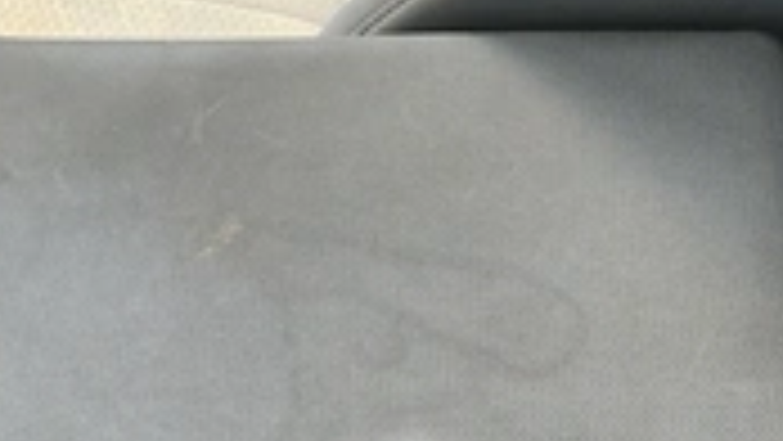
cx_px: 148
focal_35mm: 70
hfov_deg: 29.4
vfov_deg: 17.2
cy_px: 288
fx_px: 1454
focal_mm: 3
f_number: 1.8
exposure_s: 1/151
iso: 32
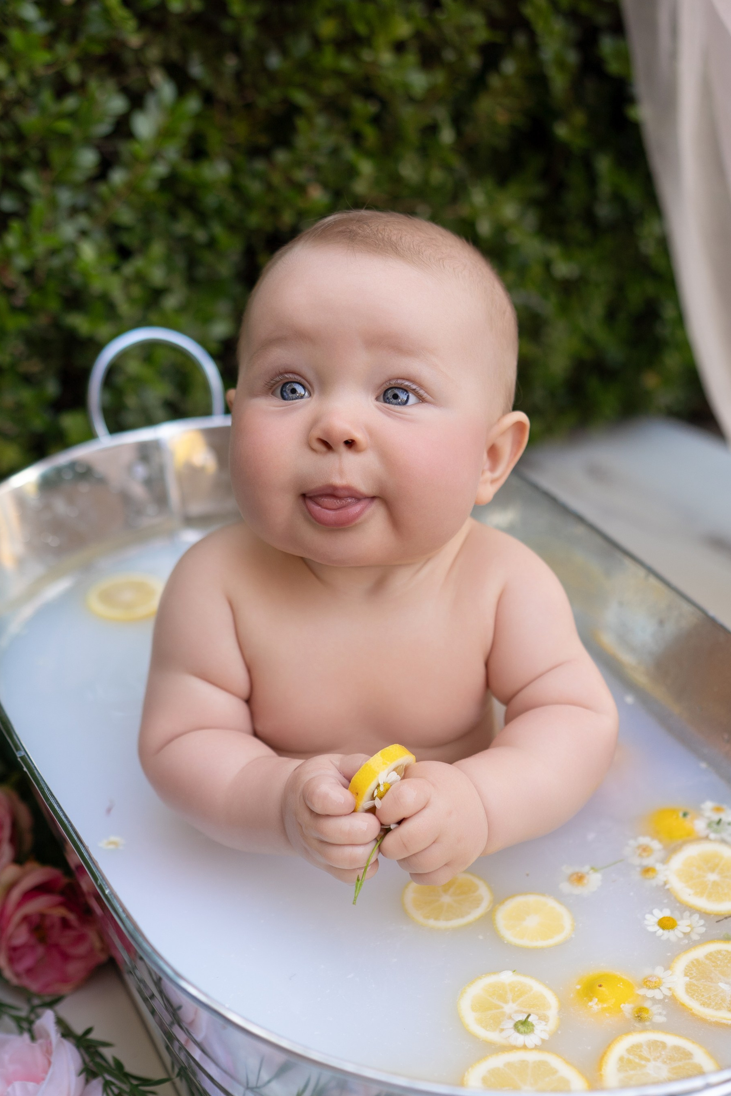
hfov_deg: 25.5
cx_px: 447
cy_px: 709
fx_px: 1614
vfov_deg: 37.2
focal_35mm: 53
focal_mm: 35
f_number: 2.2
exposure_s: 1/250
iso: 100
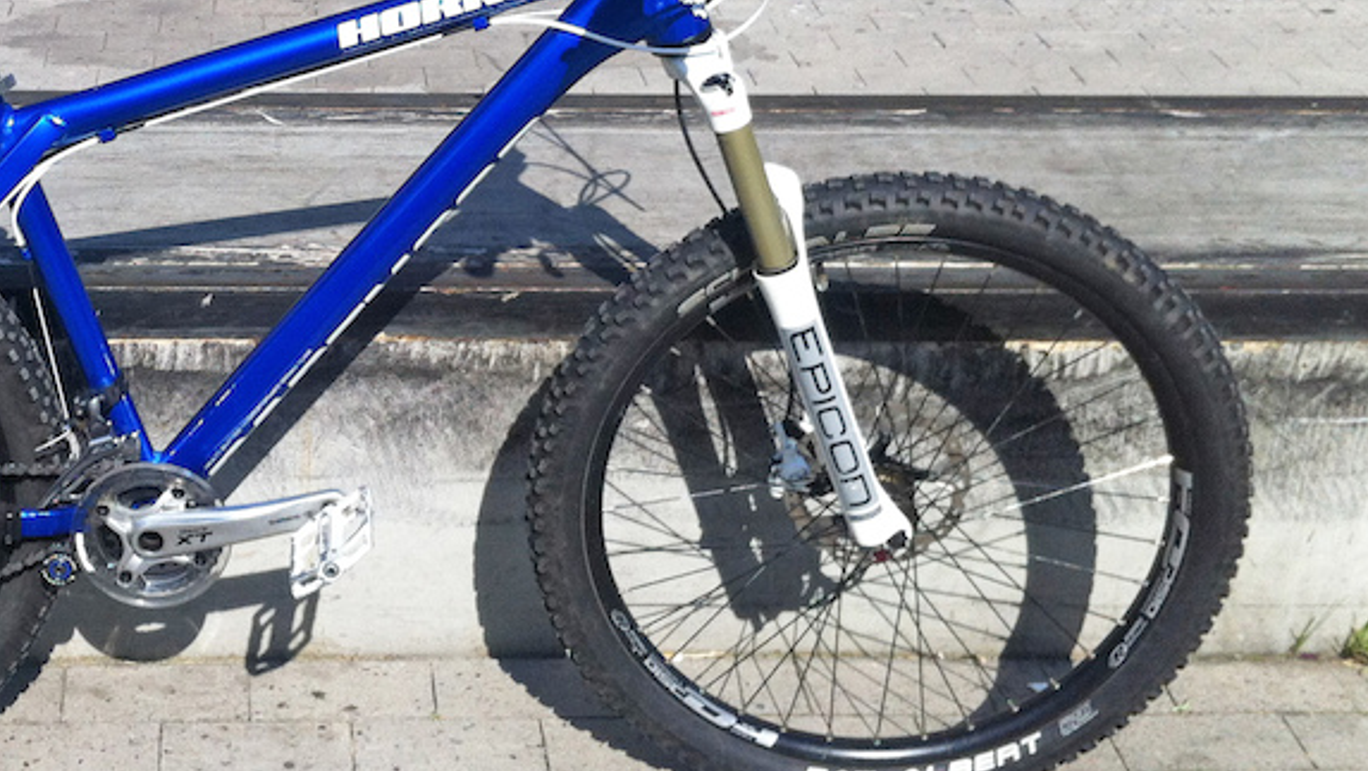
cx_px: 301
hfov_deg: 30.3
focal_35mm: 68
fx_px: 2468
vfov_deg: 17.6
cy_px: 175
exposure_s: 1/1774
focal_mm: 3.85
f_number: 2.8
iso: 80
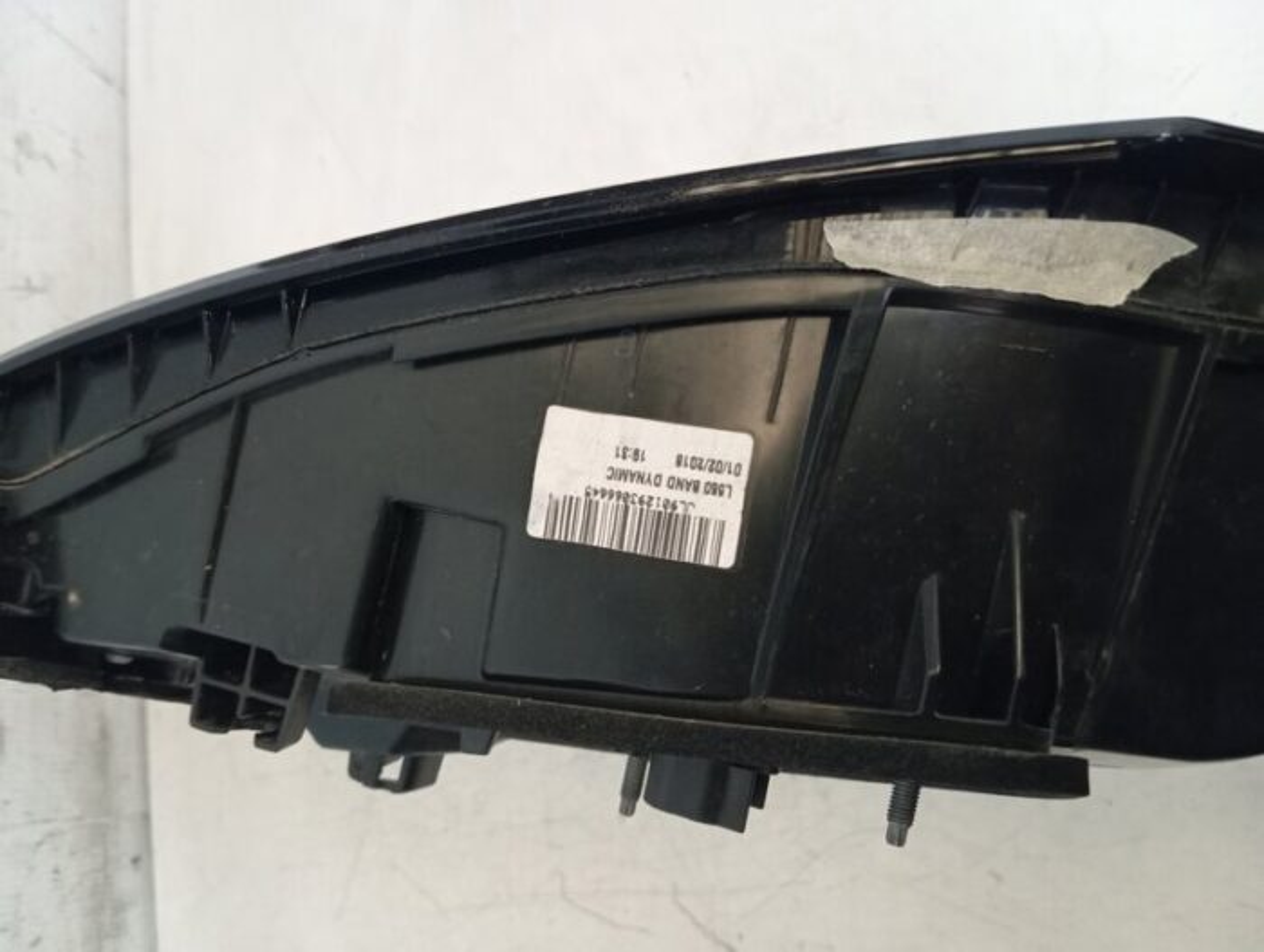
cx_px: 632
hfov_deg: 63.4
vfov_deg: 49.9
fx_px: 1024
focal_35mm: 28
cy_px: 476
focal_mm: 4.22
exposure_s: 1/16.7
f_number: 1.8
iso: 1918
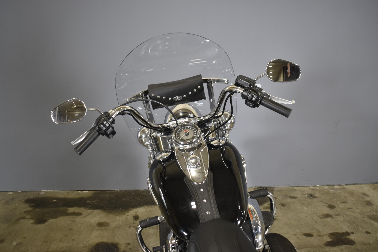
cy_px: 126
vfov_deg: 40.0
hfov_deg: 57.2
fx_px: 346
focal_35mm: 33
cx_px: 189
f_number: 3.8
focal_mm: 22
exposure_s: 1/40
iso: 400
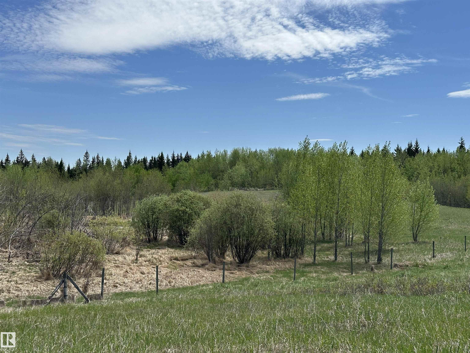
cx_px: 235
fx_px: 652
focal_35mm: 48
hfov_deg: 39.7
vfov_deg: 30.3
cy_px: 176
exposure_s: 1/5882
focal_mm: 6.86
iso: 64
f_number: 1.78
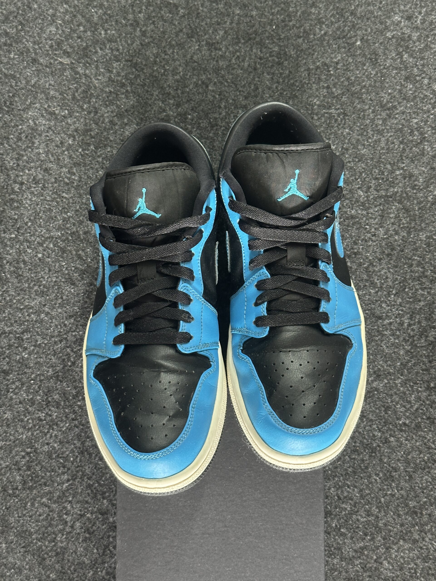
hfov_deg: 30.3
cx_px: 218
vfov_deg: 39.7
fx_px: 806
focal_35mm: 48
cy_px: 290
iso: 320
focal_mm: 6.86
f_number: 1.78
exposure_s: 1/33
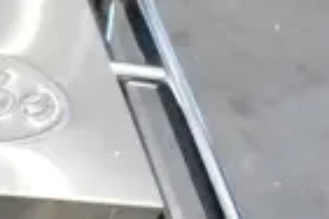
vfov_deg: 8.8
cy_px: 167
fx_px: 1426
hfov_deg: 11.7
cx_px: -350
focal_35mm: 156
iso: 6400
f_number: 5
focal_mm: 24
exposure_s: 1/100
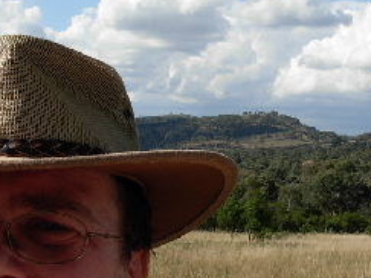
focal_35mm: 75
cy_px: 121
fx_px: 803
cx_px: 195
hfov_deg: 26.0
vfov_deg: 19.6
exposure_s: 1/627
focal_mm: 6.3
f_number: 4.9
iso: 79
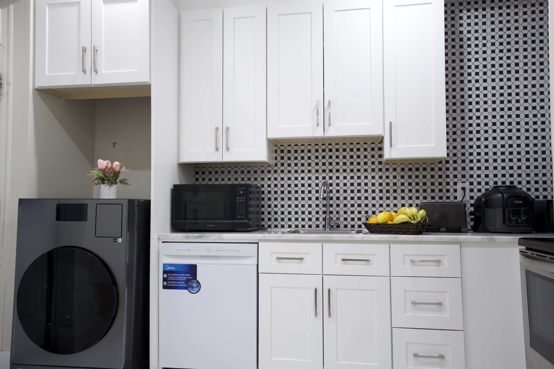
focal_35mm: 30
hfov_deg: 61.9
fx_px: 462
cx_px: 277
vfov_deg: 43.6
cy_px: 184
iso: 100
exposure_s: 1
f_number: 8
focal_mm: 20
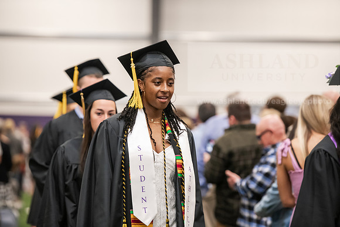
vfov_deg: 8.1
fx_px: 1606
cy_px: 114
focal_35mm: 170
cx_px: 170
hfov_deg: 12.1
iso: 2500
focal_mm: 170
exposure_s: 1/200
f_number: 3.2
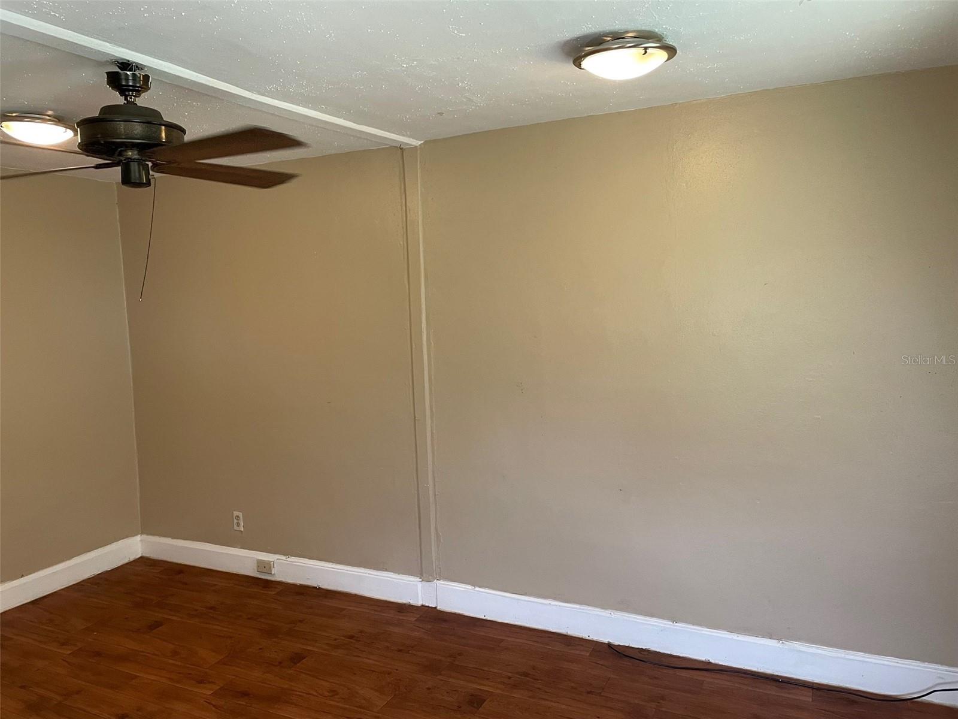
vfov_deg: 53.1
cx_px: 479
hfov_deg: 67.3
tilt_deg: -5.1
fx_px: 720
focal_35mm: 26
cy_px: 360
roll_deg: +1.4
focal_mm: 4.2
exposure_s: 1/60
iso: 200
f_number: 1.6
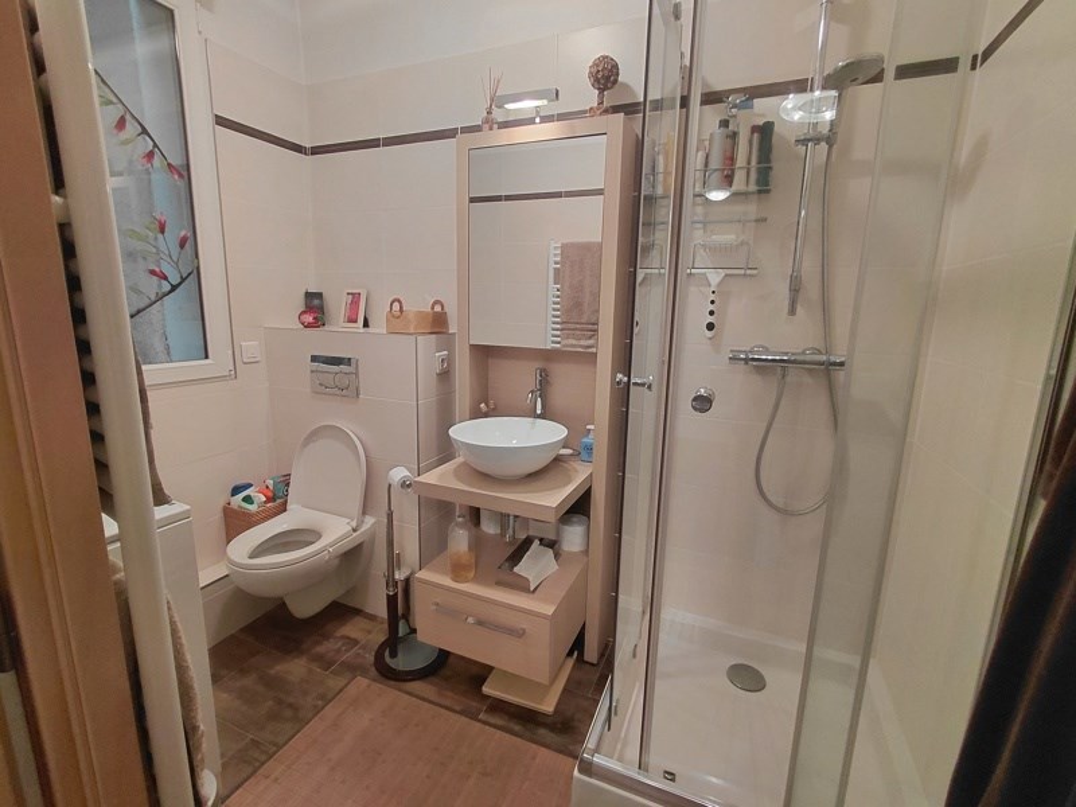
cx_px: 538
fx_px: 497
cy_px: 404
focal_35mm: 16
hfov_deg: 94.5
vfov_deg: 78.1
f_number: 2.2
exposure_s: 1/50
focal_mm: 1.64
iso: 250
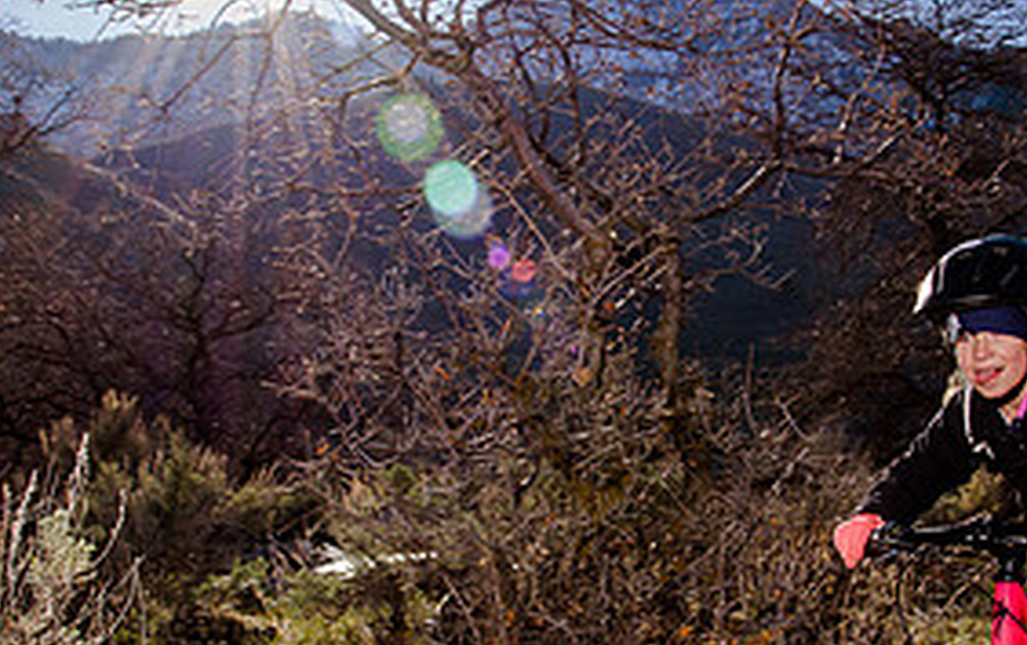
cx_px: 591
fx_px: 1765
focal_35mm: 63
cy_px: 424
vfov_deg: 20.6
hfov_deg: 32.4
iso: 250
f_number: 11
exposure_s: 1/200
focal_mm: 24
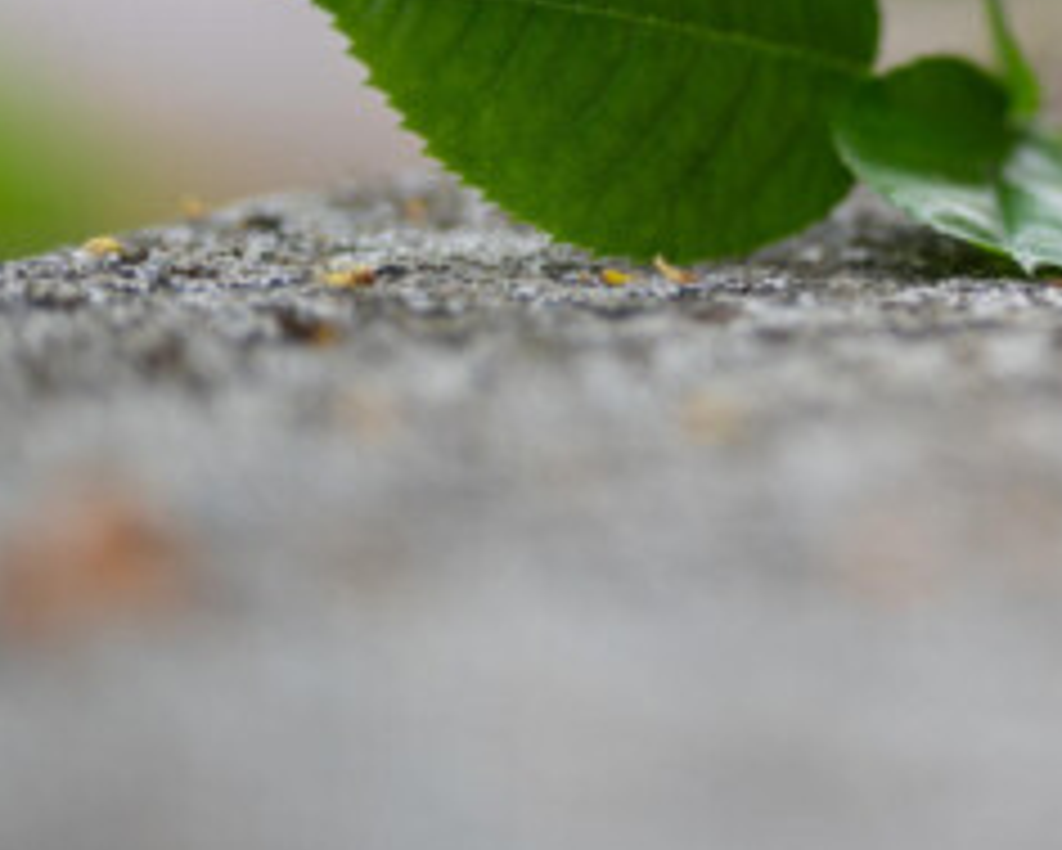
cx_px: 1582
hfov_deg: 13.0
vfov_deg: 10.9
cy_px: -9
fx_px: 4402
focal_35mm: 140
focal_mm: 50
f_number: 1.8
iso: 64
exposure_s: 1/200
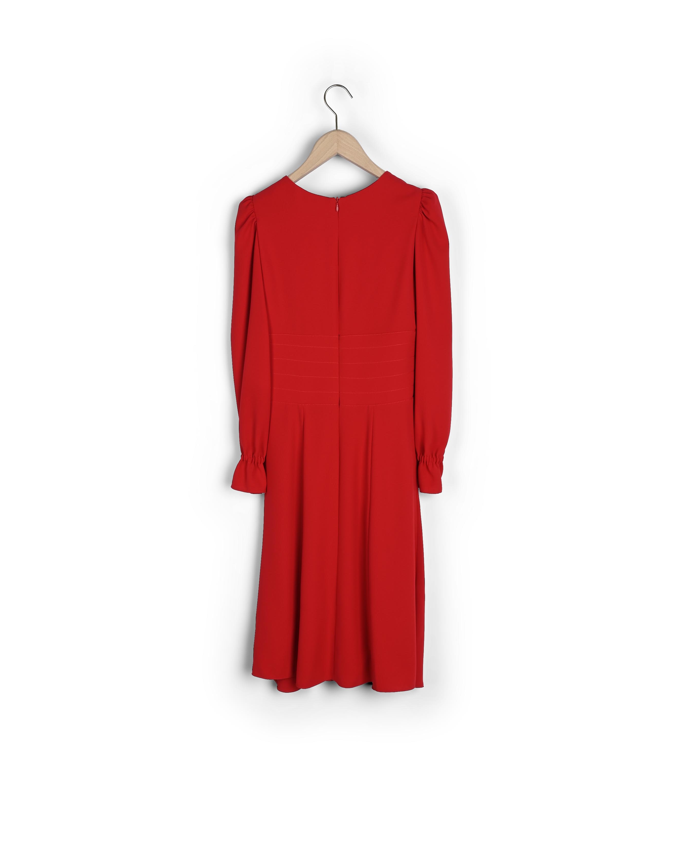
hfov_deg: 30.3
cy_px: 450
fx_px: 1250
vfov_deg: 37.3
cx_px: 338
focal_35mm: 50
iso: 100
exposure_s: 1/125
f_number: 11
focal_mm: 44
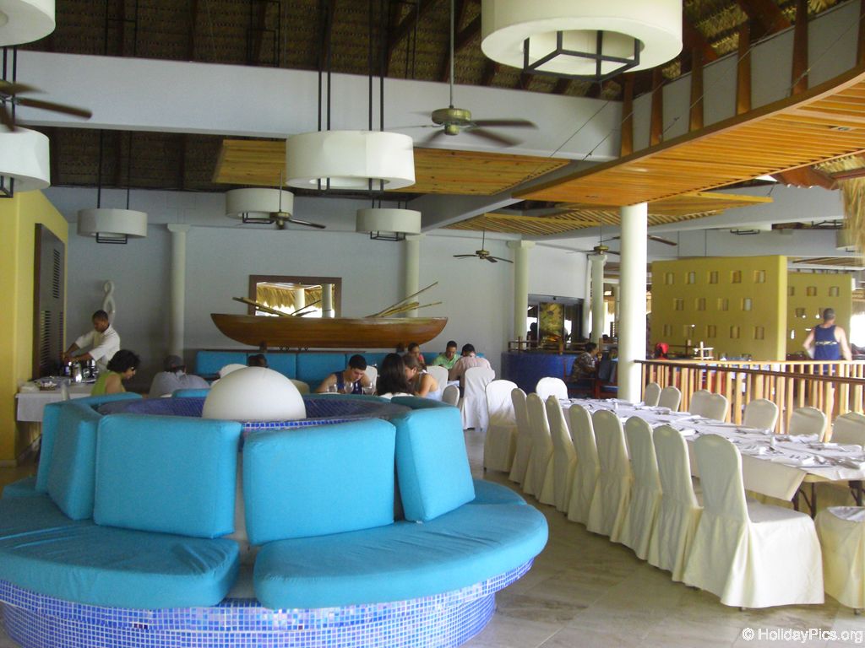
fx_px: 950
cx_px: 432
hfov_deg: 49.0
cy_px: 324
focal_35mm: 38
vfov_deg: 37.7
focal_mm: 6.2
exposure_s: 1/40
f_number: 2.7
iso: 200
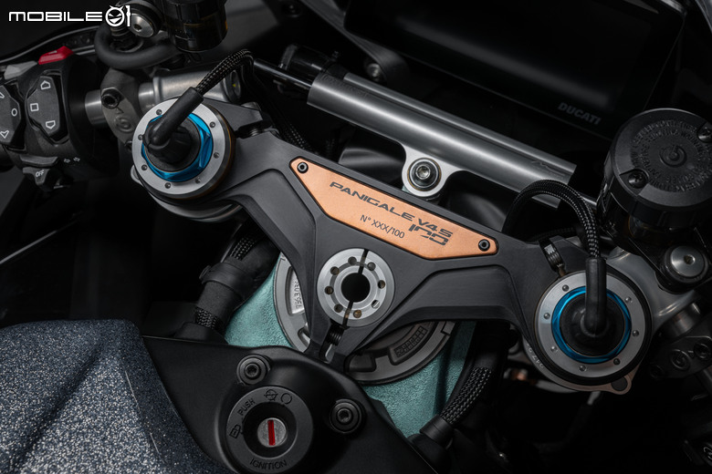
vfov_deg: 28.1
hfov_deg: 41.1
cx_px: 356
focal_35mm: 48
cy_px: 237
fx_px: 949
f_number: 10
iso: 100
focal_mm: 48
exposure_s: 1/160
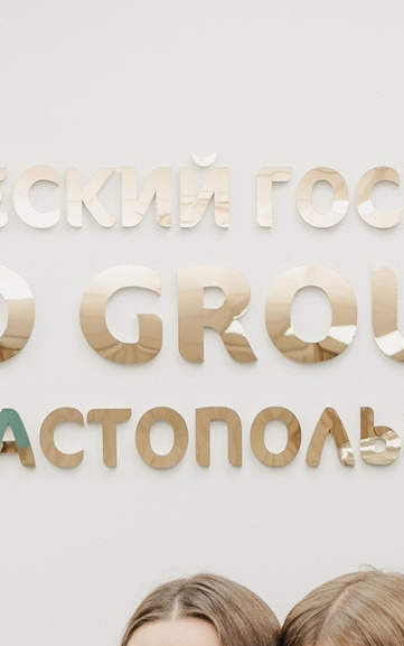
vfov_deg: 13.4
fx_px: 2676
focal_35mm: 152
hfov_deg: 8.6
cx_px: 226
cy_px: 763
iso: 320
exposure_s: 1/160
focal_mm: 27
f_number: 3.5
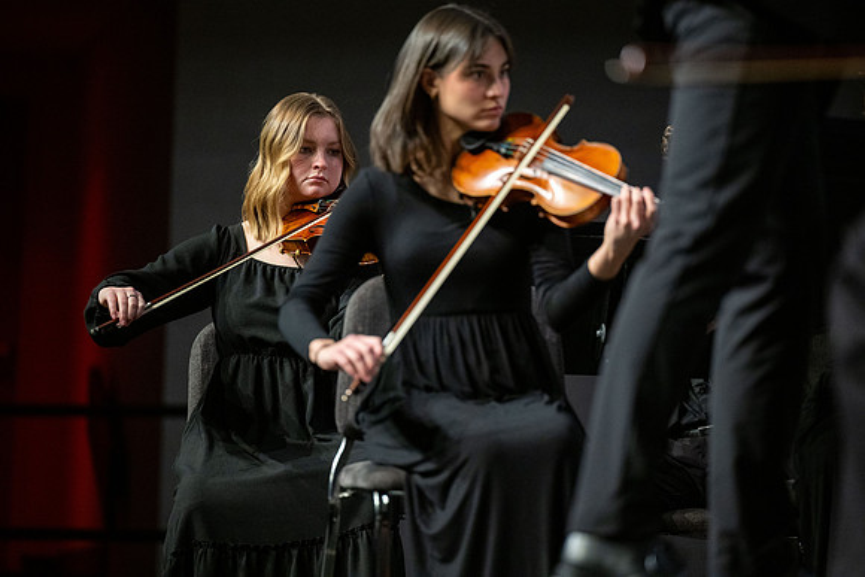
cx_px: 432
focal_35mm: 200
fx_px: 4806
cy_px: 288
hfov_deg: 10.3
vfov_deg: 6.9
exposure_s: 1/400
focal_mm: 200
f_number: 2.8
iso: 2500
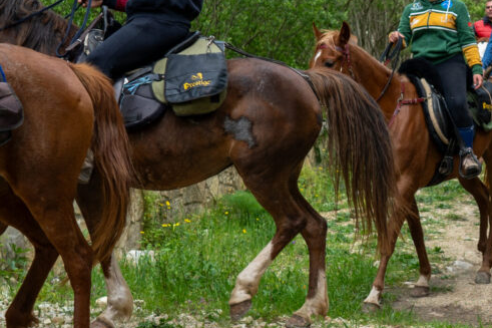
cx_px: 473
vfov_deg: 15.4
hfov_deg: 22.4
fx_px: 1202
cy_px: 60
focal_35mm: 88
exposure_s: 1/640
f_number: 2.5
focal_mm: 24
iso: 100
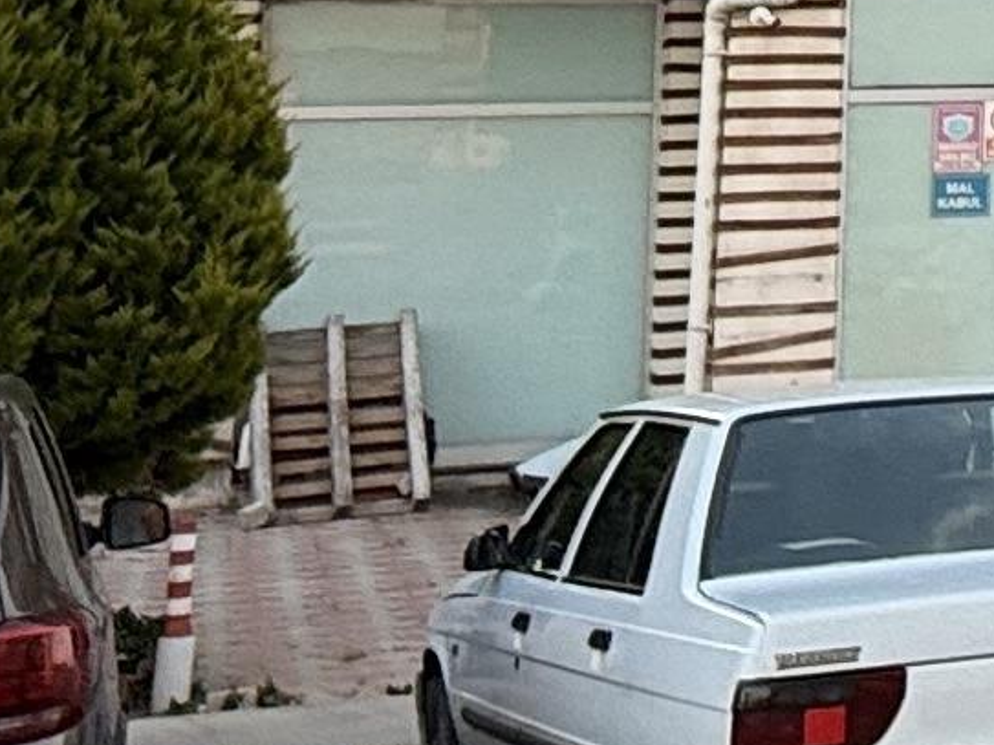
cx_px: 1767
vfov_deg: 13.4
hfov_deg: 16.1
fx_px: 2986
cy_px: -384
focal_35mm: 104
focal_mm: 2.22
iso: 64
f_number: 2.2
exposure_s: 1/125
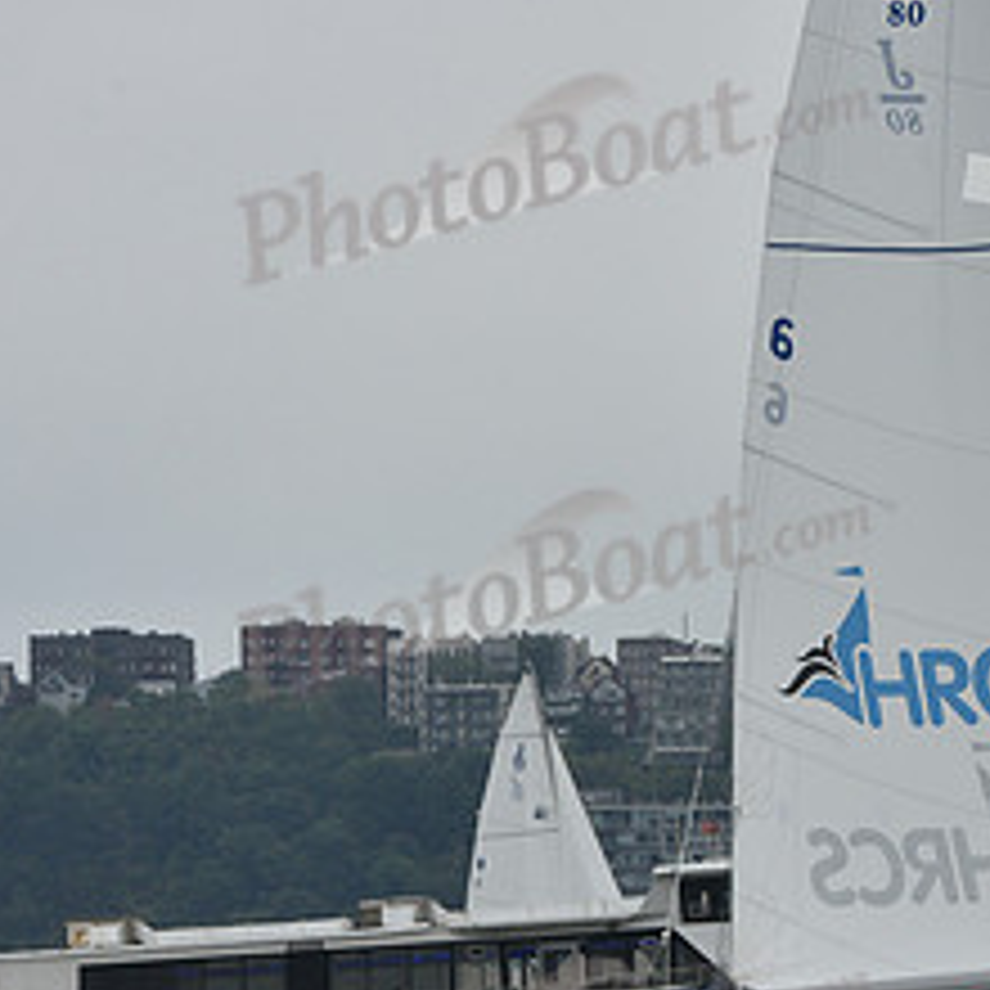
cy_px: 754
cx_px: 1107
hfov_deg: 5.8
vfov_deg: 5.8
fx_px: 9772
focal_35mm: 302
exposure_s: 1/800
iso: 400
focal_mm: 135
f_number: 10
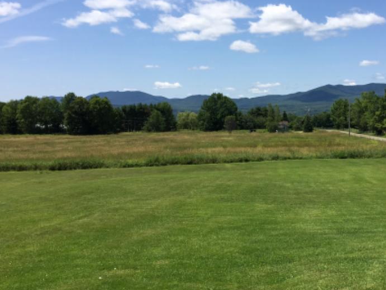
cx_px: 259
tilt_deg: -5.2
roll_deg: +0.3
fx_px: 480
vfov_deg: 33.6
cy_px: 157
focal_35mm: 43
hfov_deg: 43.2
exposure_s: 1/1883
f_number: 2.2
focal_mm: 4.15
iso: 32
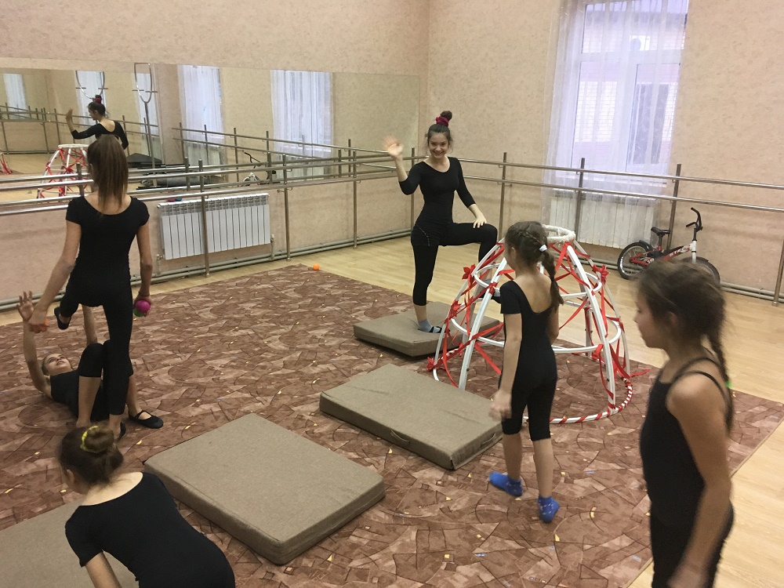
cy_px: 294
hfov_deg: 61.7
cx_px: 392
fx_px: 657
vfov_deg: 48.2
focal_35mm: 29
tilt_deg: -17.5
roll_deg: -0.6
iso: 160
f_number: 2.2
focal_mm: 4.15
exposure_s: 1/33
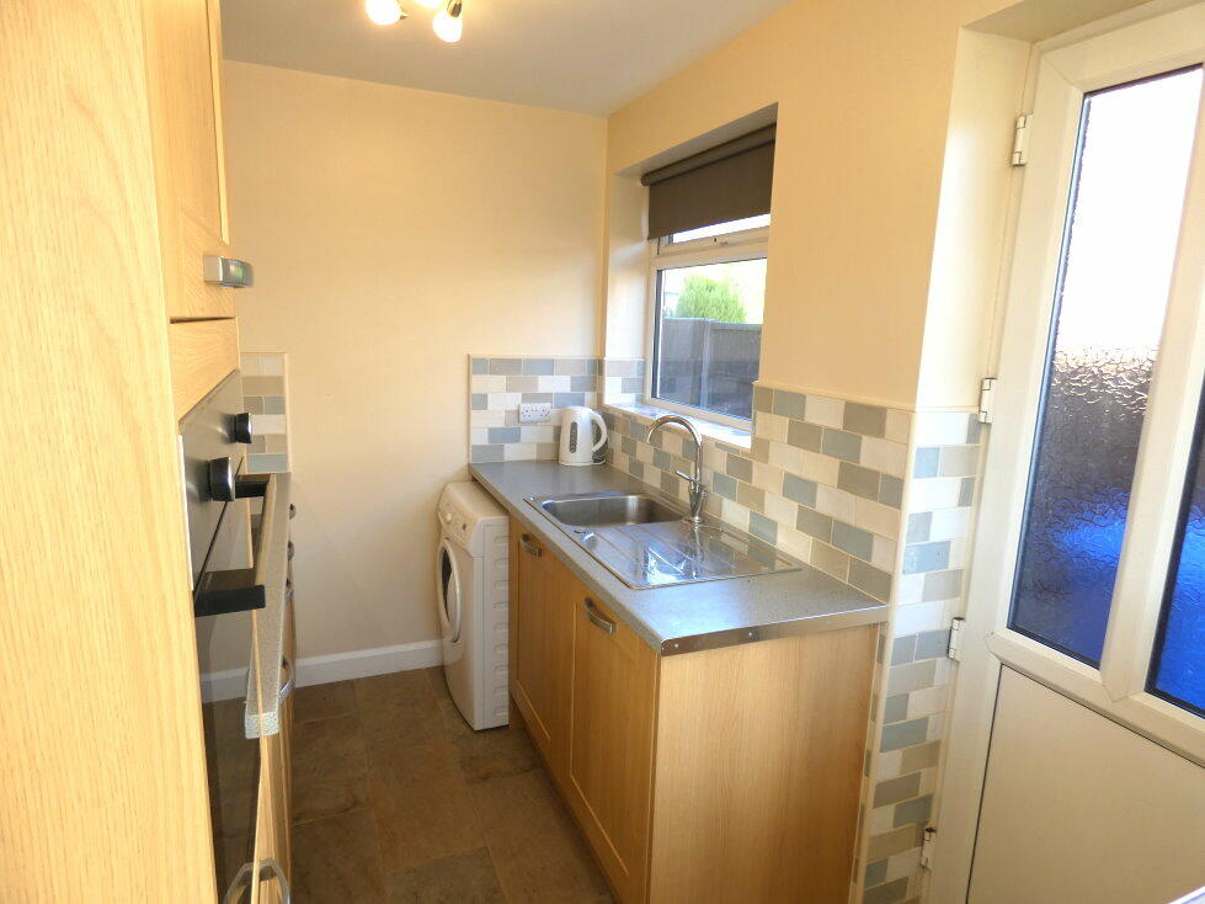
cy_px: 452
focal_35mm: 20
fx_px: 696
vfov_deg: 66.0
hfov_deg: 81.8
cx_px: 602
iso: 80
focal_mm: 3.6
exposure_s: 1/60
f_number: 2.8
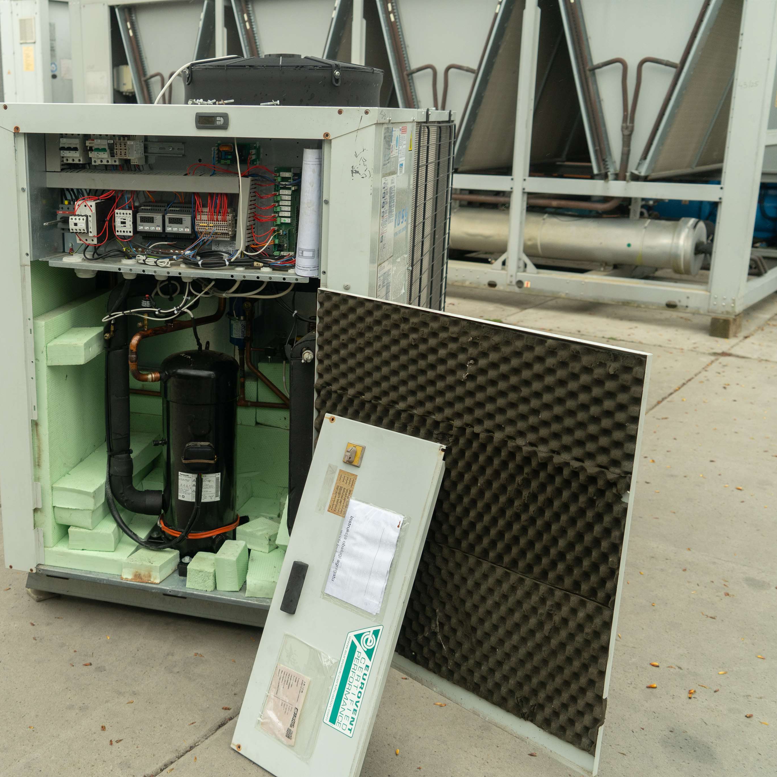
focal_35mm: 37
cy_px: 389
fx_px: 940
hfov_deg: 44.3
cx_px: 262
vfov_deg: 44.9
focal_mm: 29
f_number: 4
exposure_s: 1/500
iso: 500
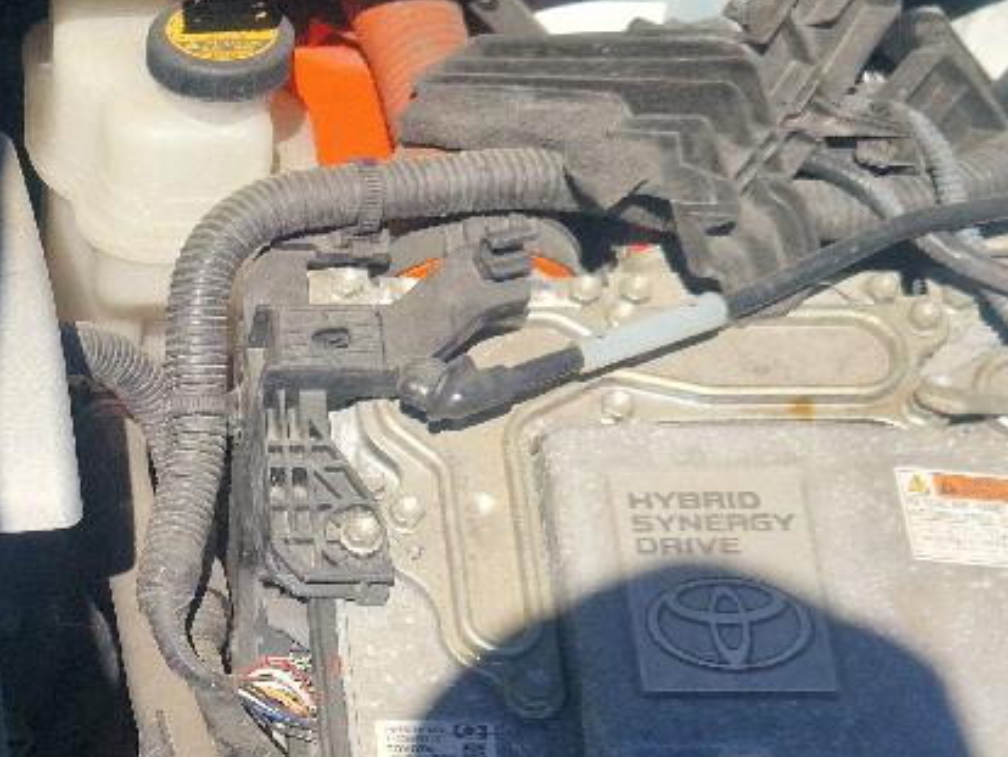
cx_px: -149
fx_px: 2914
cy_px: 733
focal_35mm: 100
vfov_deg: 14.6
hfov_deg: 18.7
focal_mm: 5.4
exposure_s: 1/1250
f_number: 1.8
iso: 50
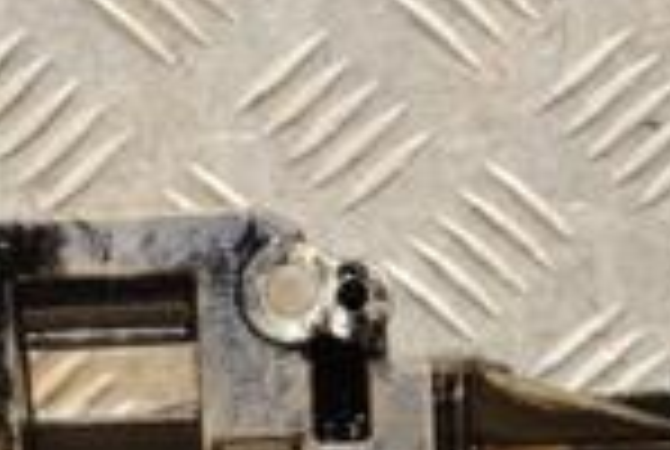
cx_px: 180
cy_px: 662
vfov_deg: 5.1
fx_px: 5054
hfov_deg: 7.6
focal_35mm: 271
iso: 800
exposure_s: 1/160
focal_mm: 45
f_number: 4.8
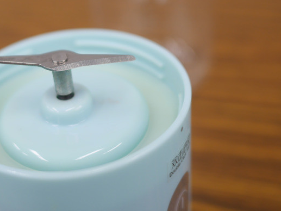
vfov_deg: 25.1
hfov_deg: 32.7
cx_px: 74
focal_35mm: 58
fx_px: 471
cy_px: 71
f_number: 1.7
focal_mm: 15
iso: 200
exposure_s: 1/80
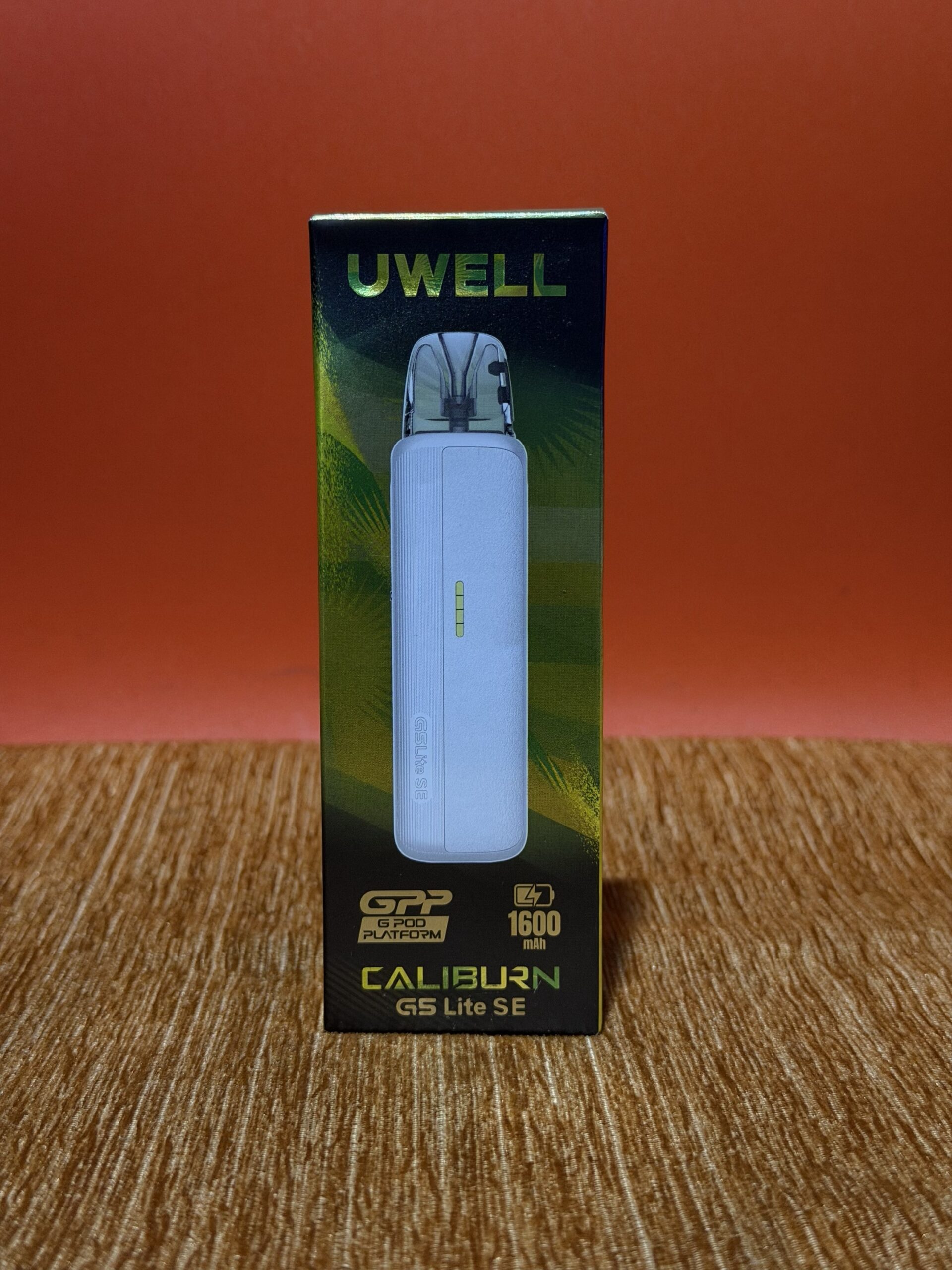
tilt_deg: -10.0
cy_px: 635
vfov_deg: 39.7
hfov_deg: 30.3
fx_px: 1760
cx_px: 476
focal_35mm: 48
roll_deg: -0.3
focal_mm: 6.76
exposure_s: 1/33
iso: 320
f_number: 1.78
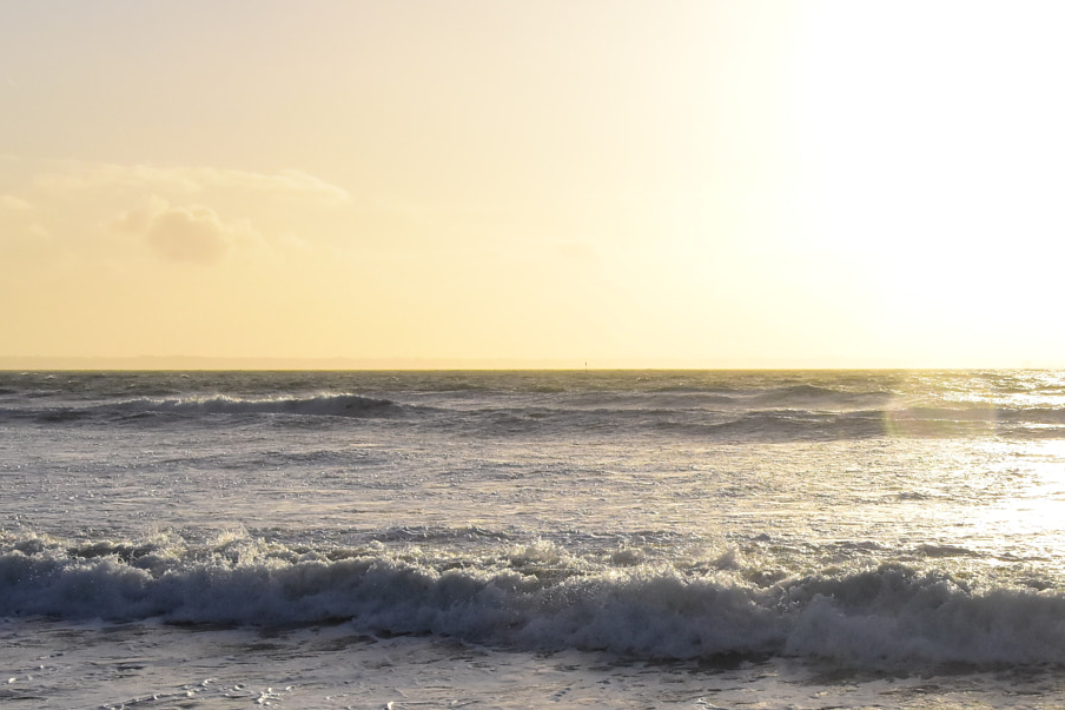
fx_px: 2515
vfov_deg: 16.0
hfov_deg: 23.7
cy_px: 525
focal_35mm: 85
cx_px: 766
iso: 1000
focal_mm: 32
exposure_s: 1/1600
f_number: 16
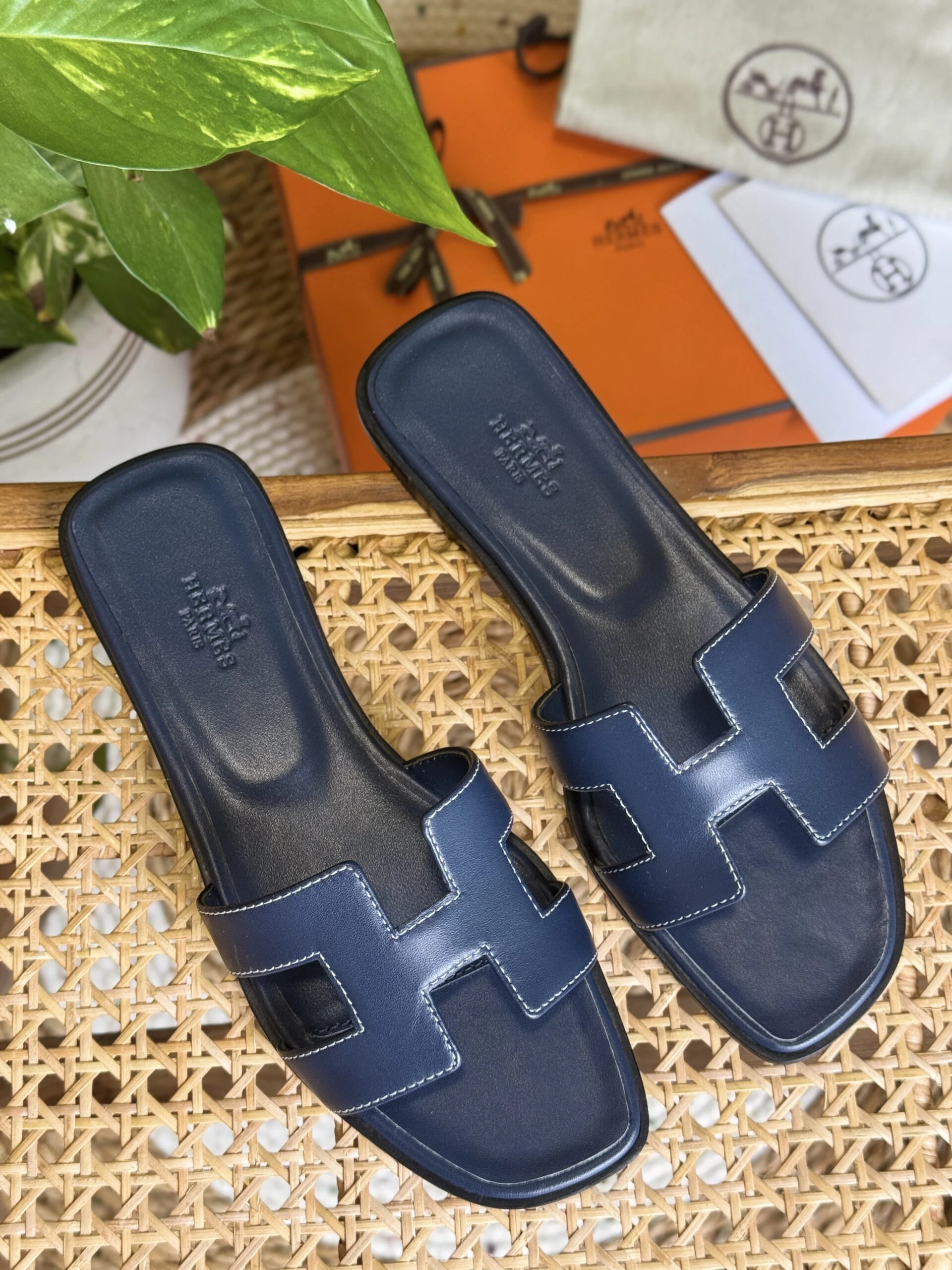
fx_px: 1760
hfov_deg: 30.3
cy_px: 635
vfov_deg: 39.7
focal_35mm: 48
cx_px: 476
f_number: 1.78
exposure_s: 1/86
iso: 100
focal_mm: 6.76
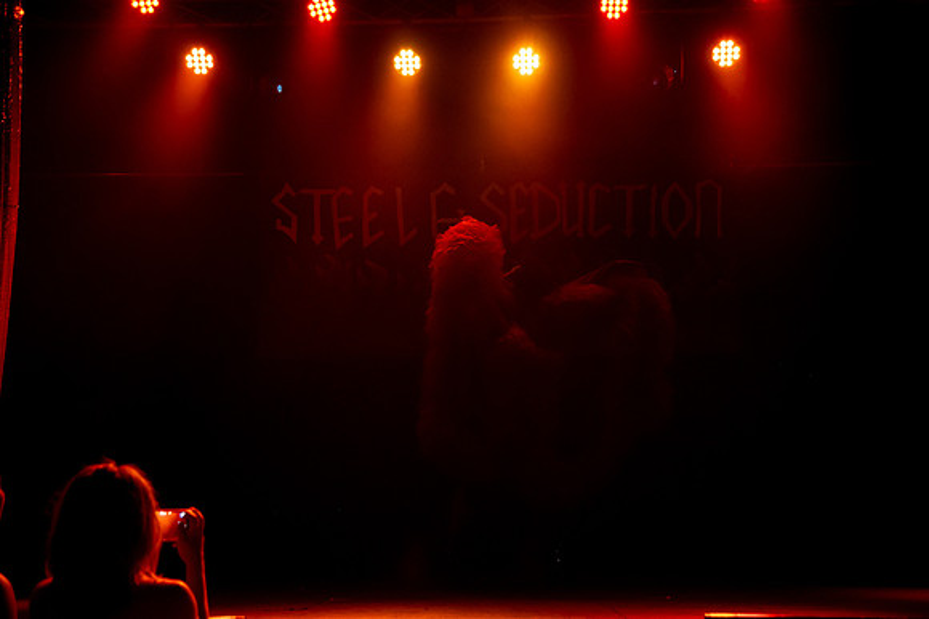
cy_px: 309
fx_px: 1379
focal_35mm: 53
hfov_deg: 37.2
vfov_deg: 25.3
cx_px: 464
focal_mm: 52
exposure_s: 1/80
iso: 6400
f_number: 4
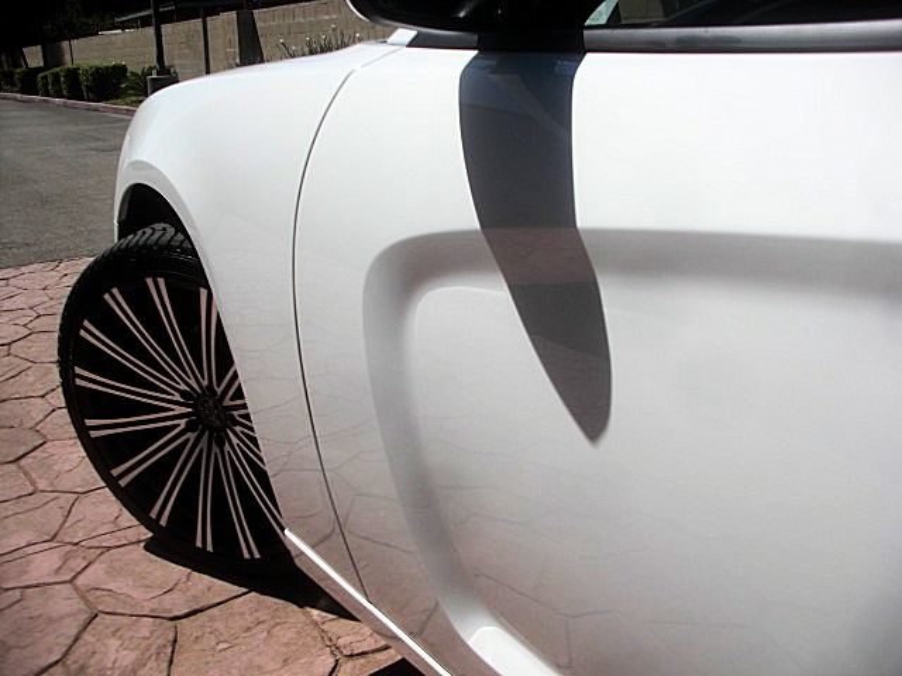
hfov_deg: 51.4
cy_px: 338
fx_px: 938
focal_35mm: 36
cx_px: 451
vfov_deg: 39.7
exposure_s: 1/250
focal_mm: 6.3
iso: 50
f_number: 7.9
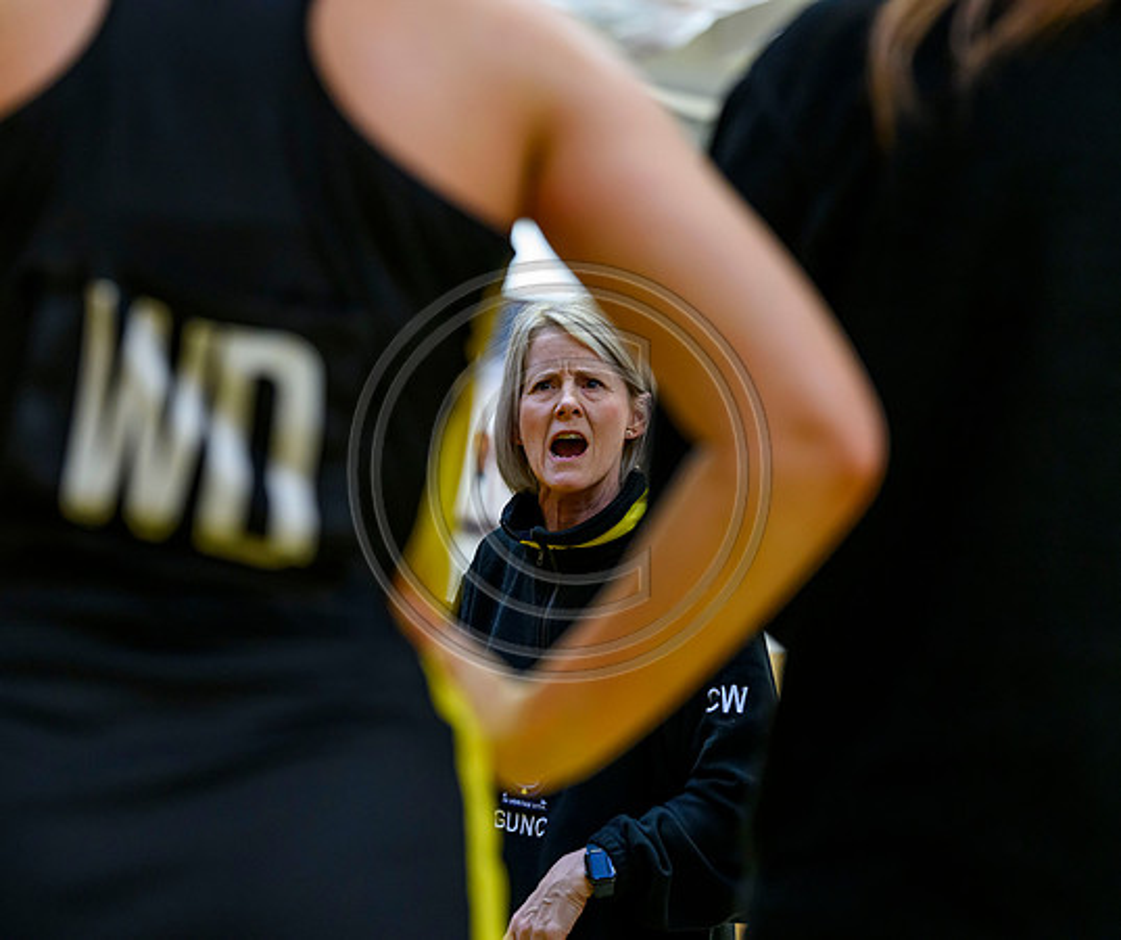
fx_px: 3054
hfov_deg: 20.8
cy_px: 470
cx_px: 573
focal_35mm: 90
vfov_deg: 17.5
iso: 3200
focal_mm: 78
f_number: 3.2
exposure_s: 1/640
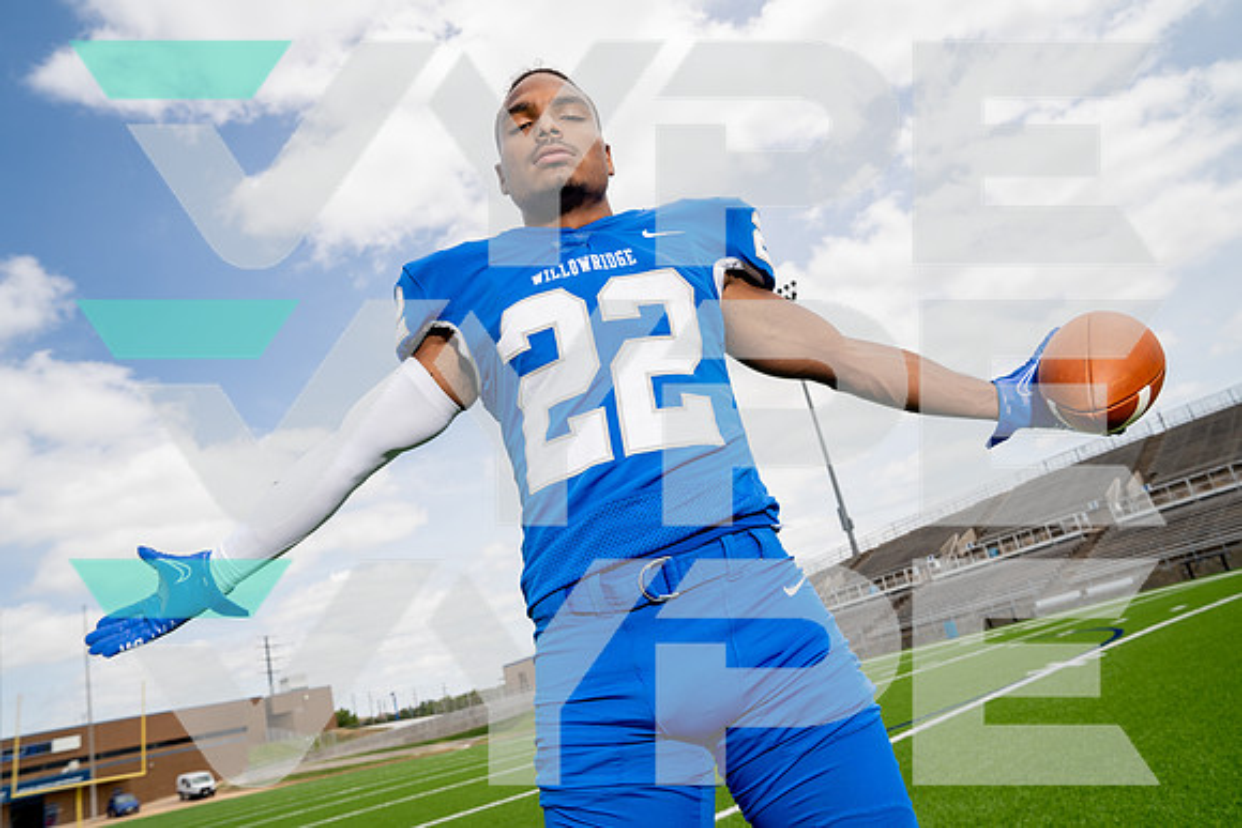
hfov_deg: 73.7
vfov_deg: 53.2
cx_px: 621
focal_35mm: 24
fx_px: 828
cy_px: 414
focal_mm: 24
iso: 100
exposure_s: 1/250
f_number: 7.1
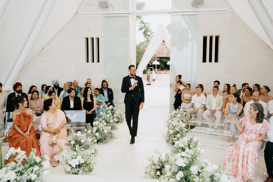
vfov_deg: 36.9
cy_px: 88
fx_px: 273
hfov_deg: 53.1
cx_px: 135
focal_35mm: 36
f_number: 2.8
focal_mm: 35
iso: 80
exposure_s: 1/200
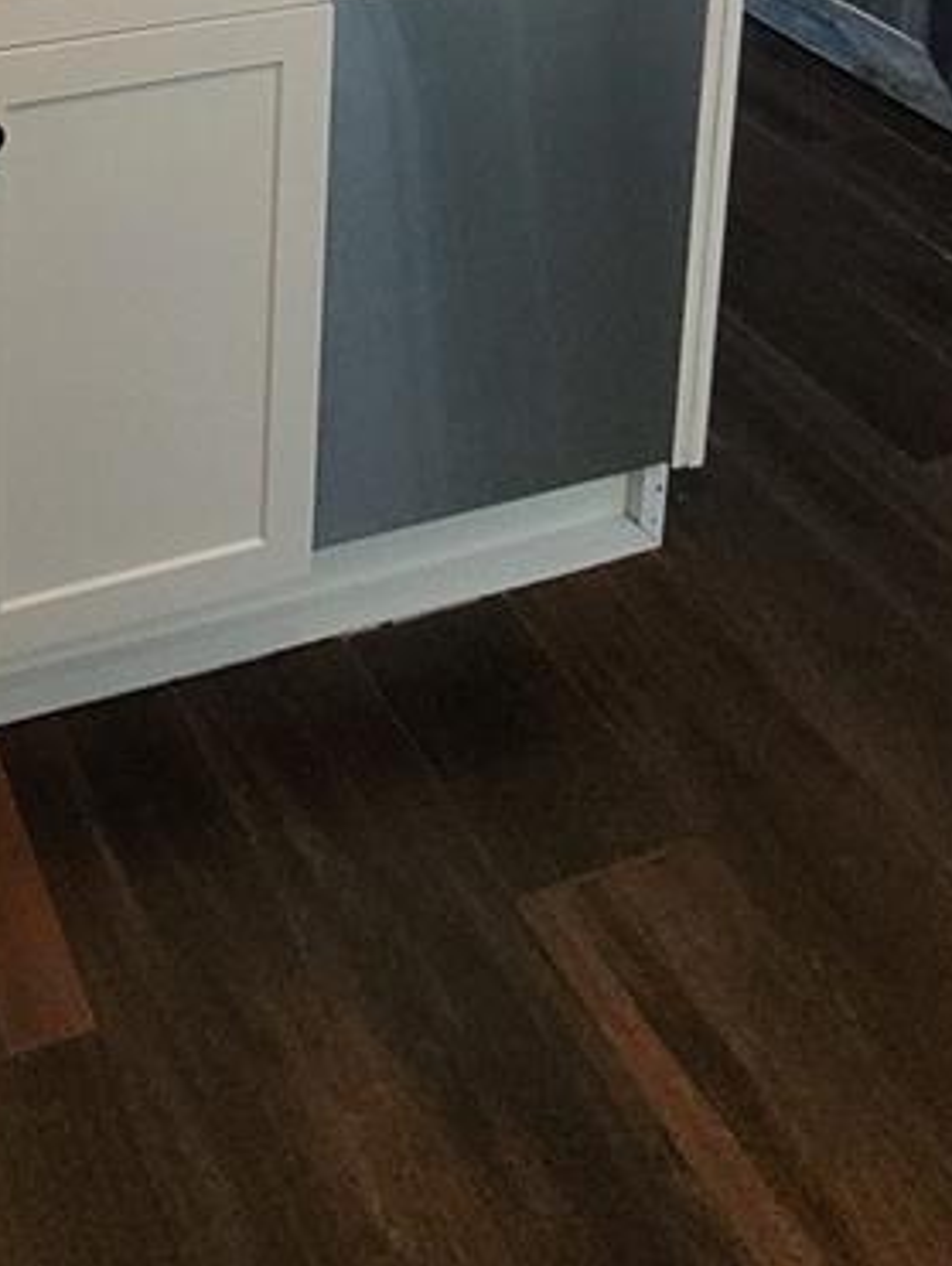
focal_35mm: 42
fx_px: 1537
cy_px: -505
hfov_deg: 30.8
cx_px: -92
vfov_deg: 30.9
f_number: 2.2
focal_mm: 1.74
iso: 320
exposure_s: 1/60
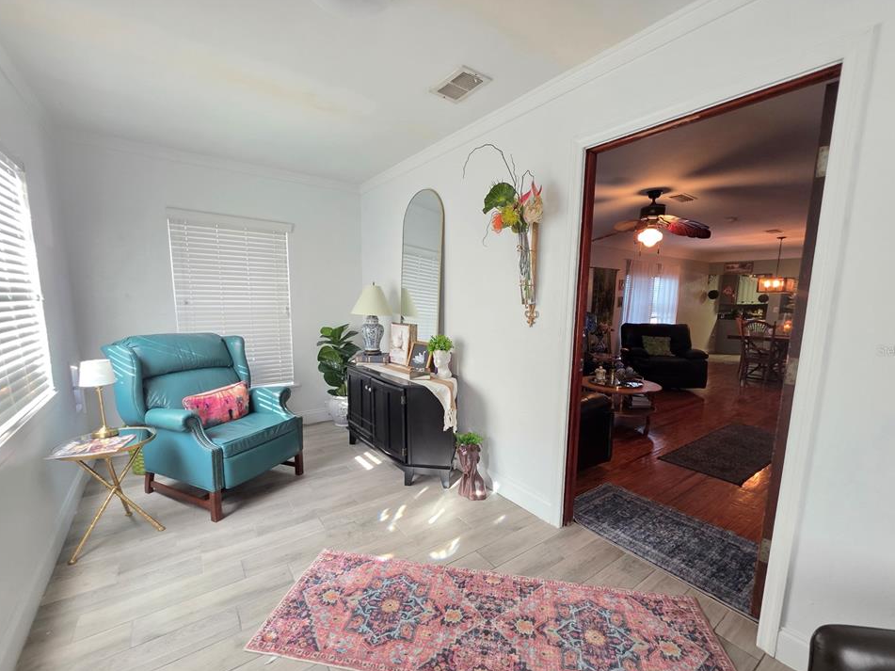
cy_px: 350
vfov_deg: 85.6
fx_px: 362
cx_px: 453
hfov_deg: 102.1
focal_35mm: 14
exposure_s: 1/60
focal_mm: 2.2
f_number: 1.9
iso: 250
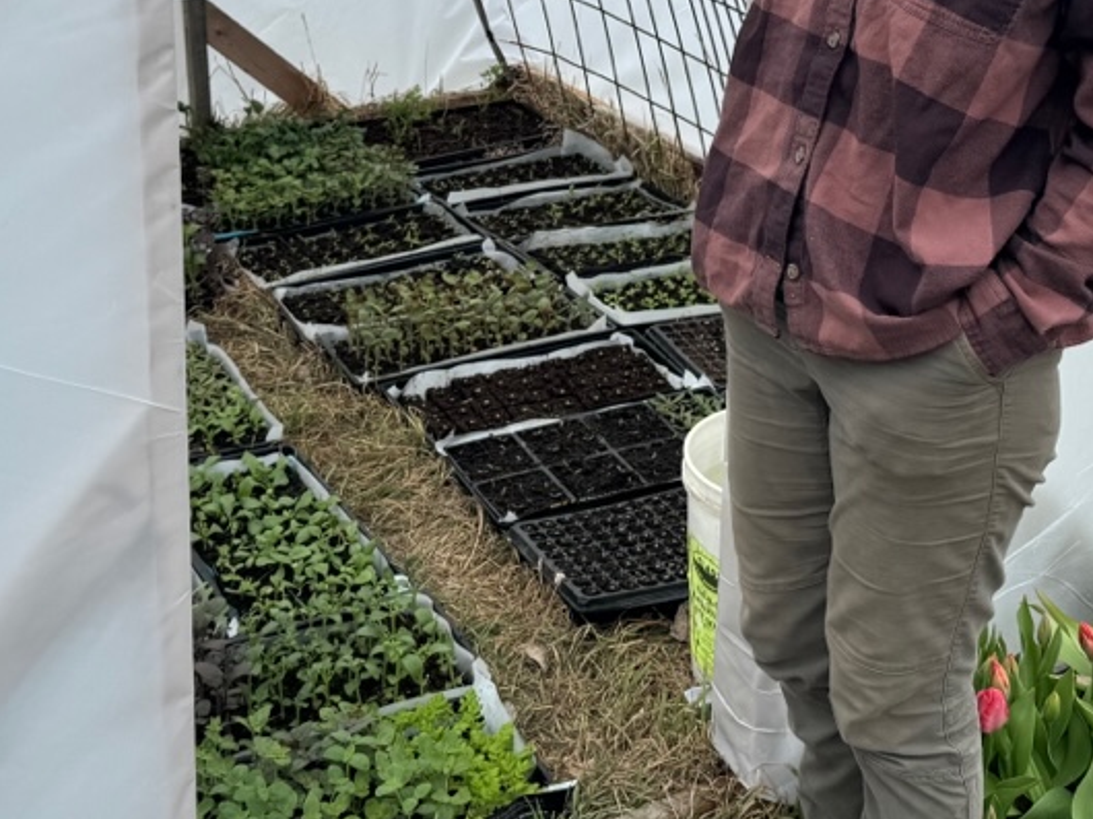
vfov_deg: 24.6
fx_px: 1831
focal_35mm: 58
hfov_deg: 33.2
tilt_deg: -20.1
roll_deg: -1.4
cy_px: 109
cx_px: 569
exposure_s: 1/1339
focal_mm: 6.76
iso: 80
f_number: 1.78
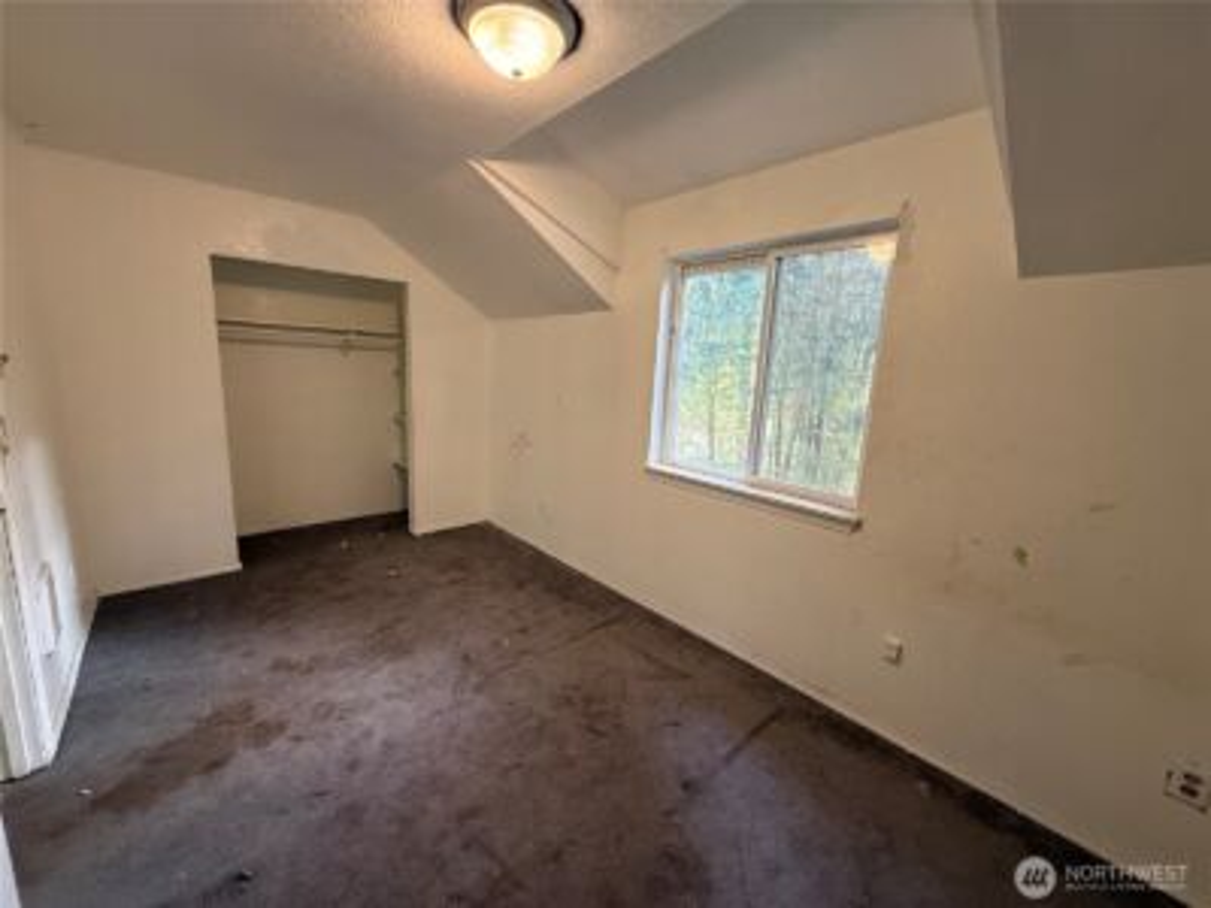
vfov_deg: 85.7
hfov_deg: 102.1
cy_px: 454
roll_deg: -2.6
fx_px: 490
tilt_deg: -10.0
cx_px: 606
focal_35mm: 14
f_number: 2.2
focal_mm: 2.22
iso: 320
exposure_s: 1/60
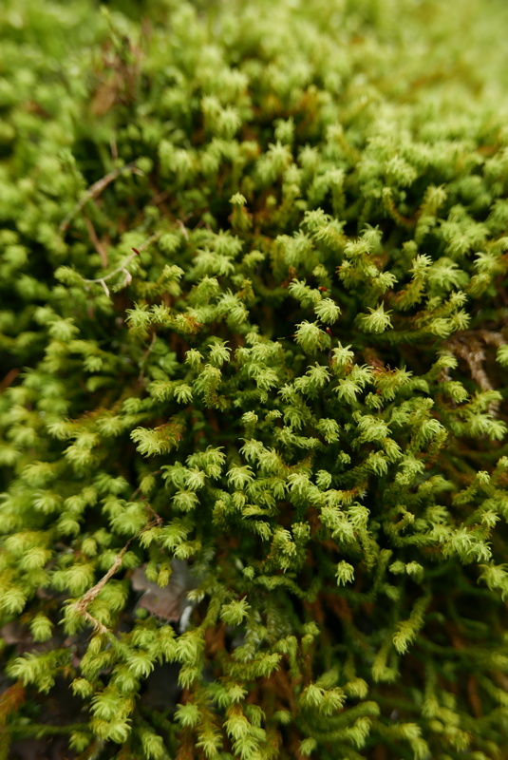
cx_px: 254
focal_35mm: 35
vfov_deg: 54.4
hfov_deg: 37.9
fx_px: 739
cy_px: 380
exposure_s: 1/125
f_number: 2.5
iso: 200
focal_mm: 15.9
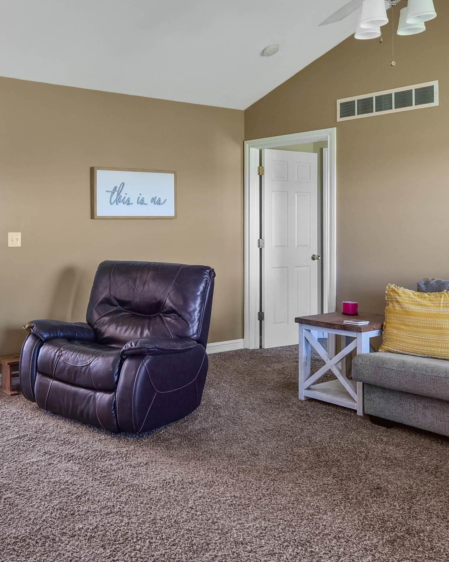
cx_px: 33
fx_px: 548
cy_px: 184
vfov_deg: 53.1
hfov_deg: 40.6
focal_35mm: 33
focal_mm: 16
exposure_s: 1/8
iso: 400
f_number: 7.1
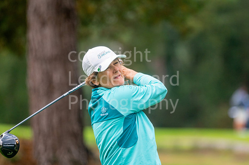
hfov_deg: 4.6
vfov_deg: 3.1
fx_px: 3111
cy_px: 82
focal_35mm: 450
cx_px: 124
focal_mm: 300
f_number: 4
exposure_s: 1/1000
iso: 400
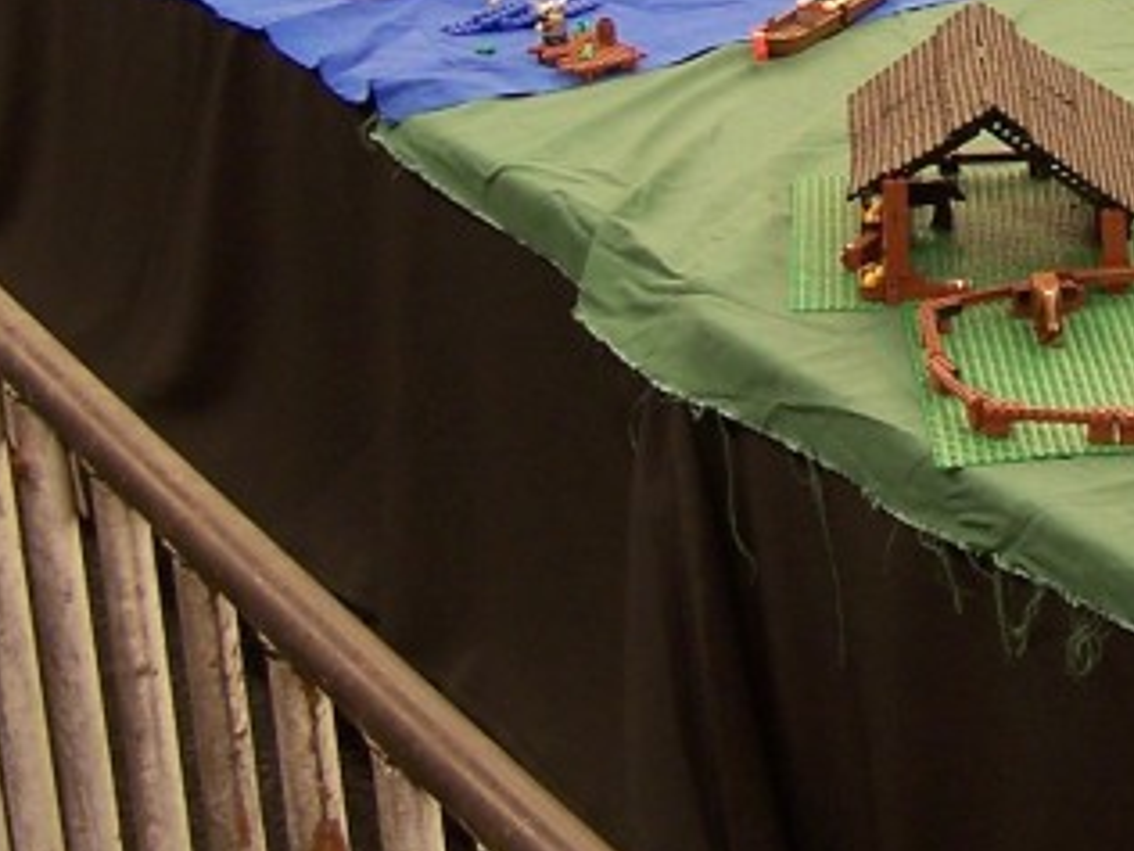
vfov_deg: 12.0
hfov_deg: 15.4
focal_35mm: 123
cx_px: 1371
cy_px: 68
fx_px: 4029
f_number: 2.8
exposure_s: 1/2
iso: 80
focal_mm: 6.3
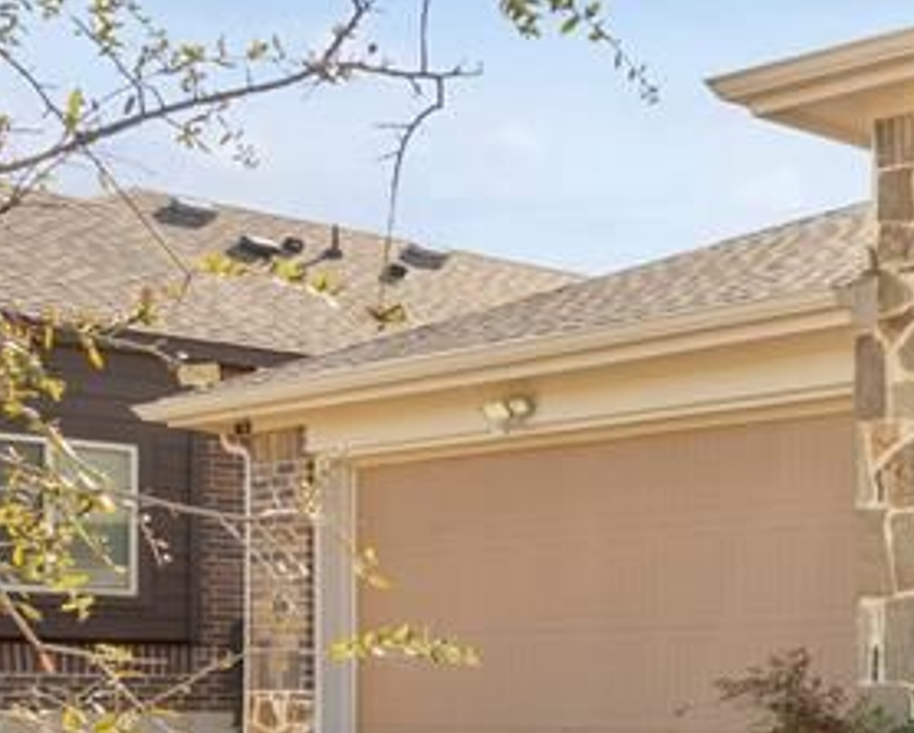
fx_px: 1868
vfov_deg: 21.6
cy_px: 687
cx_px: 1535
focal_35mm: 69
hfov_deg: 21.0
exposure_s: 1/160
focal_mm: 20
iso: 160
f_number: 9
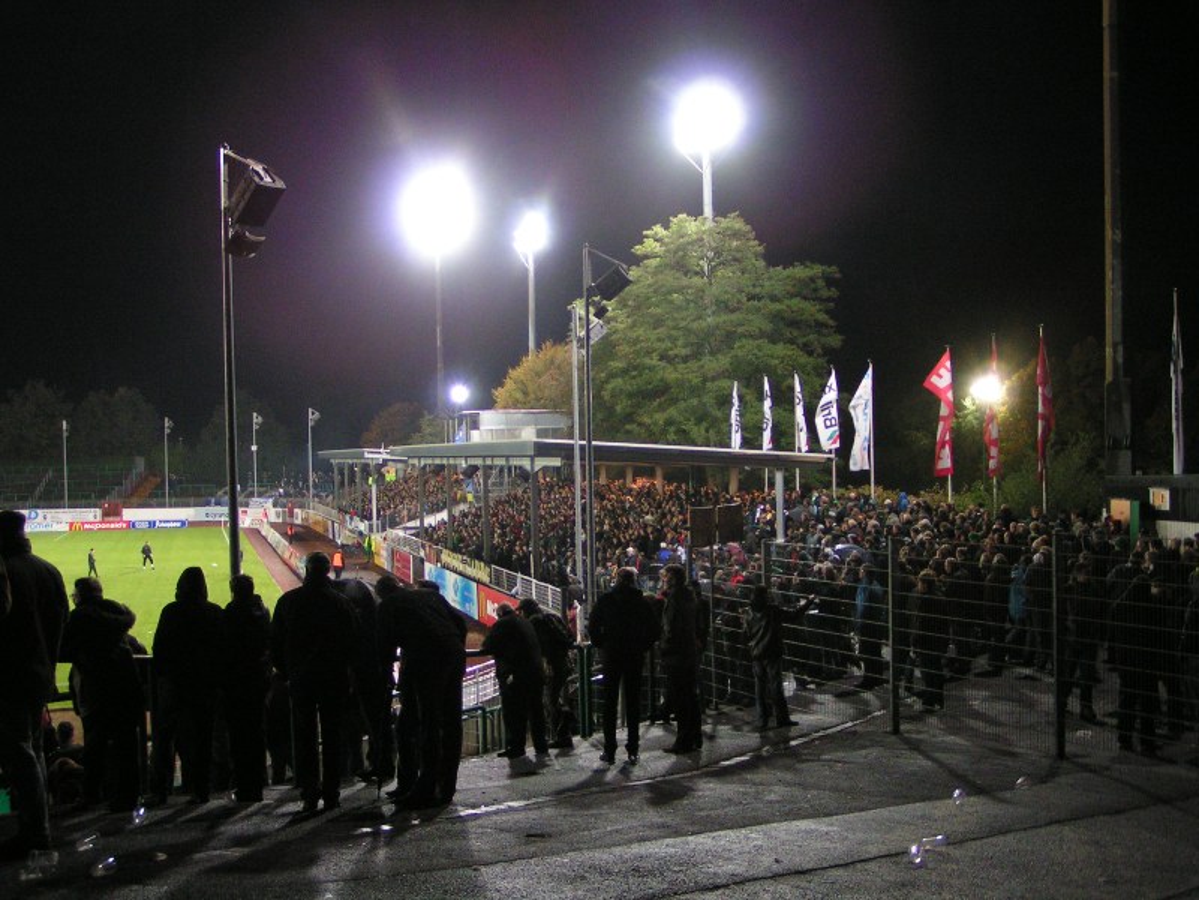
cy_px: 450
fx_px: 1420
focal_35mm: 41
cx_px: 600
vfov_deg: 35.1
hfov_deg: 45.8
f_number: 2.8
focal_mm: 6.3
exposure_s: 1/20
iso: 200
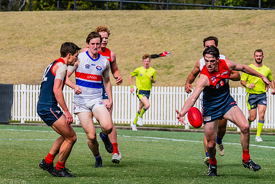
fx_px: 3585
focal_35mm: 469
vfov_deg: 2.9
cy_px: 121
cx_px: 198
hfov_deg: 4.4
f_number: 9
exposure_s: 1/2000
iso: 800
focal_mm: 270
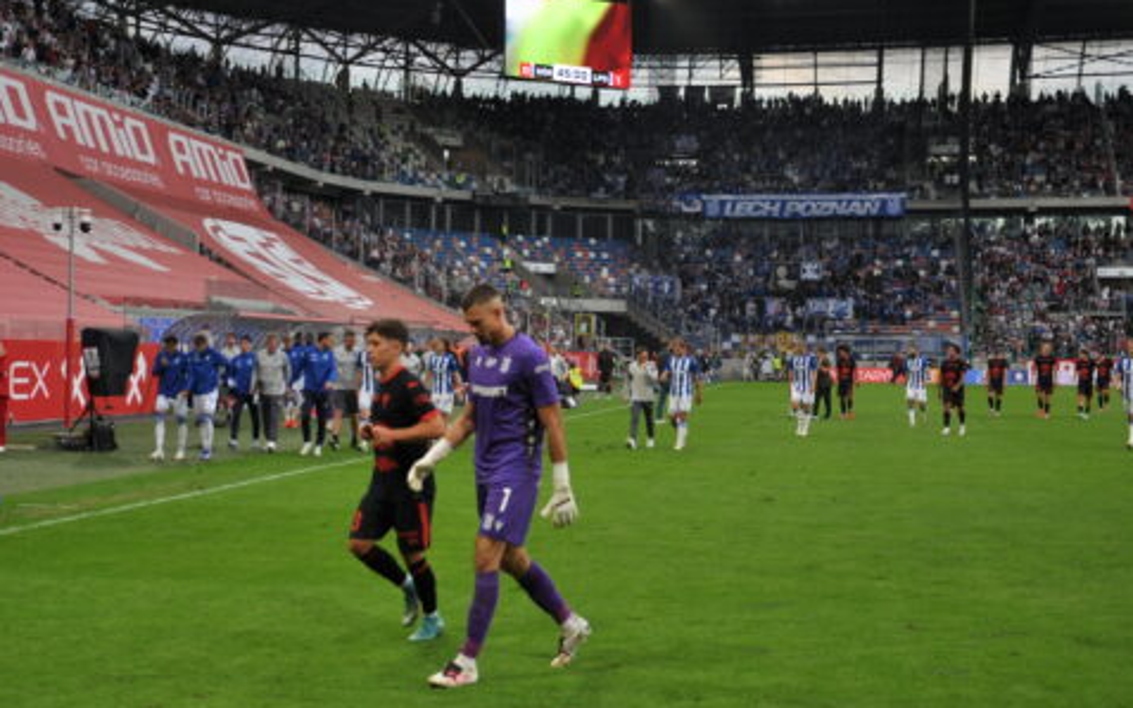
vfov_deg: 21.6
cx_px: 448
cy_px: 358
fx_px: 1852
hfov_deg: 33.9
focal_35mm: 60
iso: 250
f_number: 4.2
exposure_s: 1/320
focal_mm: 32
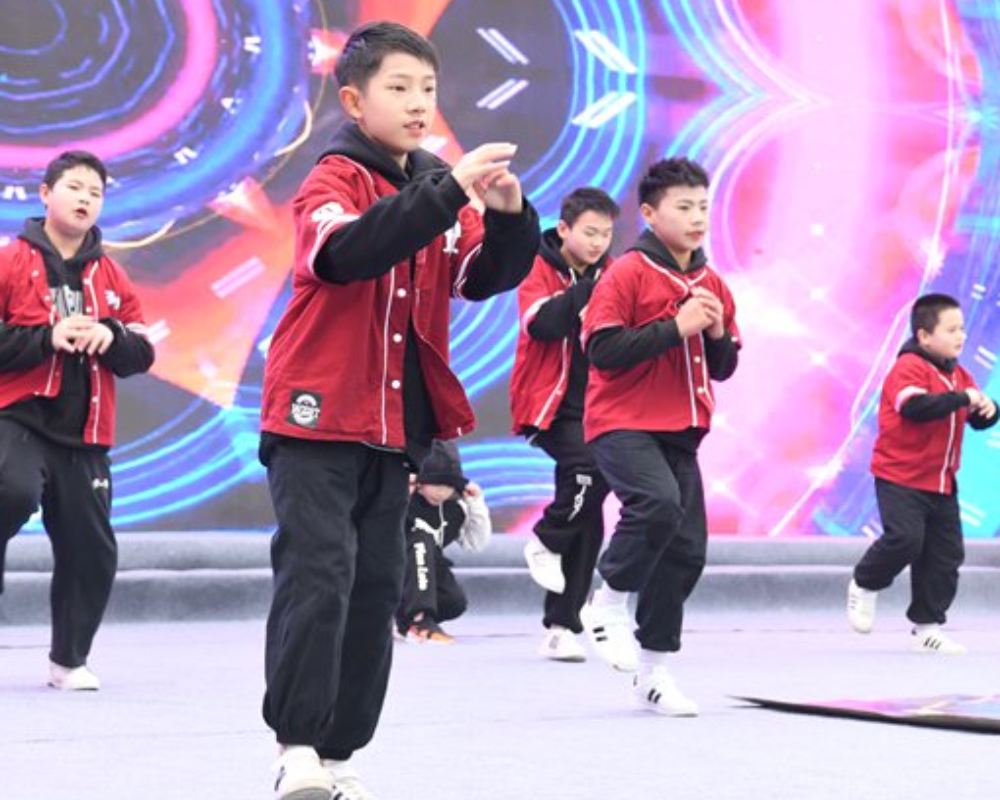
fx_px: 3048
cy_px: 307
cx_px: 337
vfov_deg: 14.9
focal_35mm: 103
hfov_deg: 18.6
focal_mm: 70
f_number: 7.1
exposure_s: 1/200
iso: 1250
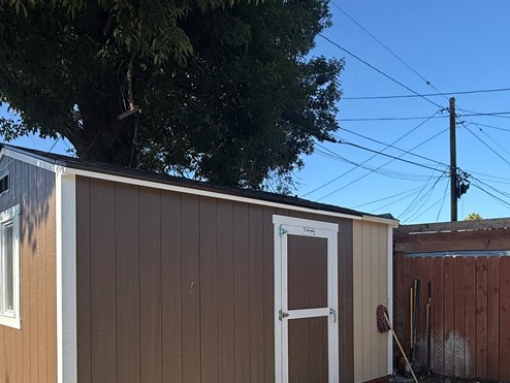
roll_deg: -0.5
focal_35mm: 29
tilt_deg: +0.0
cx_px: 212
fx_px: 427
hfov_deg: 61.3
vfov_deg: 46.7
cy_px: 282
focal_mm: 2.22
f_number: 2.2
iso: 50
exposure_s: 1/888
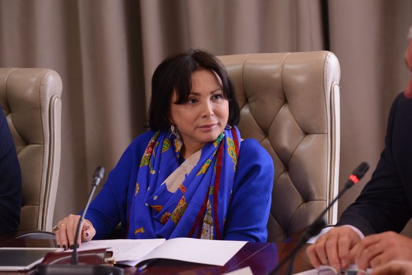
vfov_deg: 11.0
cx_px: 206
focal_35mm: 125
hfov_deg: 16.4
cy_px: 138
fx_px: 1431
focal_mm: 125
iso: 3200
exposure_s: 1/250
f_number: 6.3
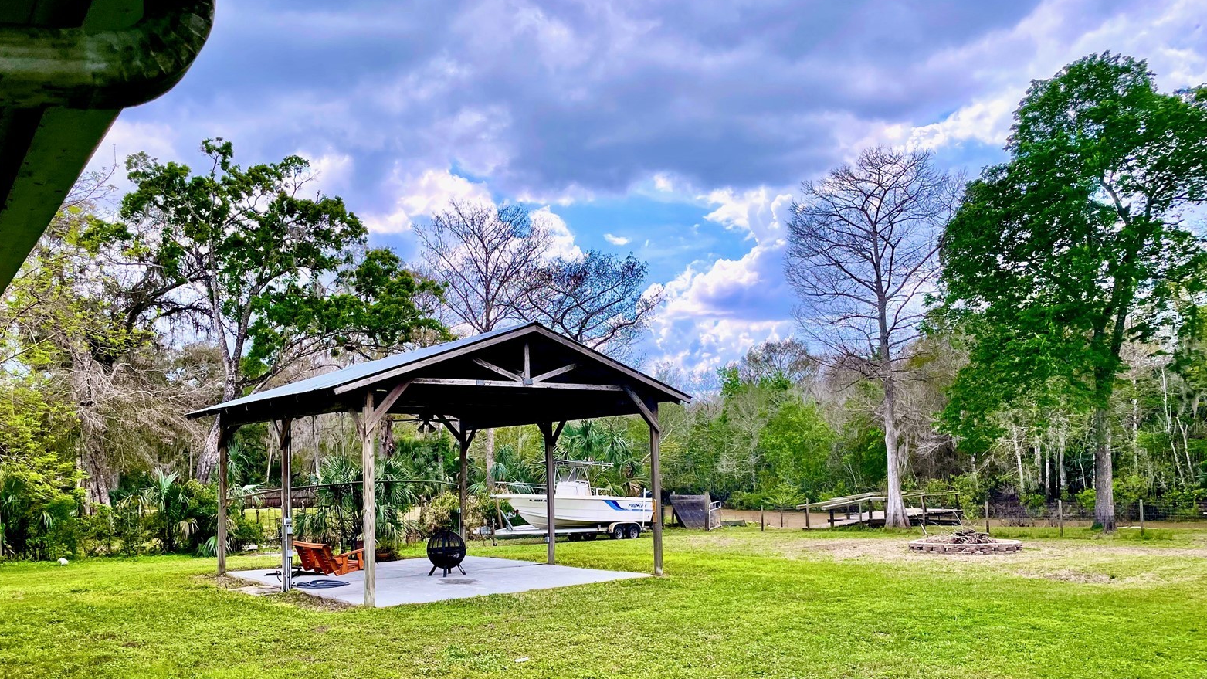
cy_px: 427
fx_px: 928
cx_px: 596
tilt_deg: +2.6
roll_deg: +1.8
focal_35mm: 29
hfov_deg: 66.1
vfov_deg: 39.9
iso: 32
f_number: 1.6
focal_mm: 4.2
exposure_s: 1/1949
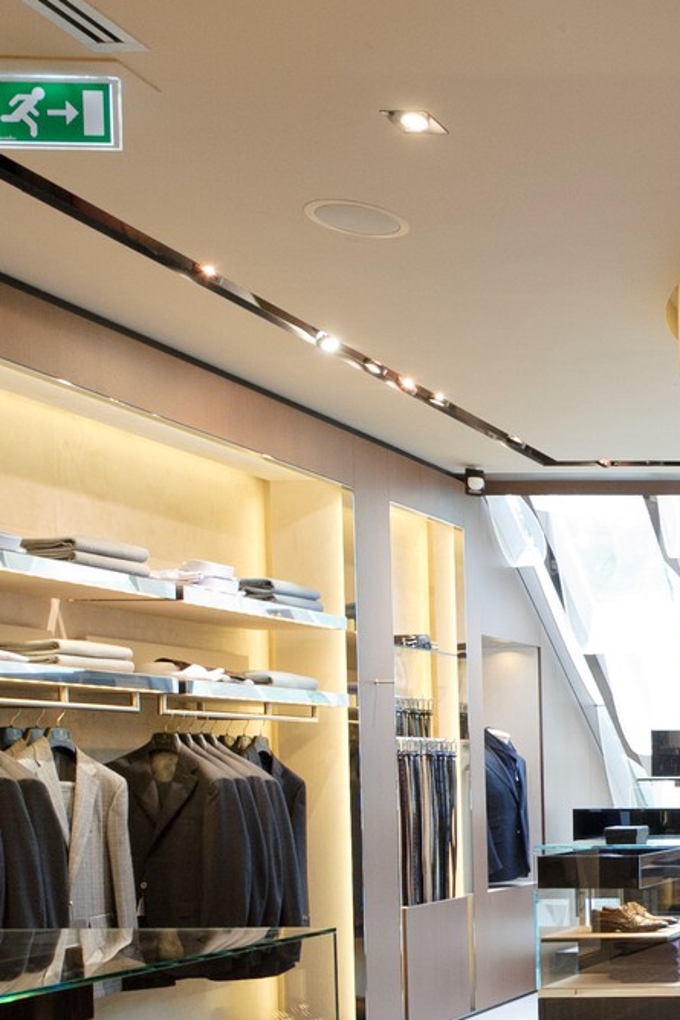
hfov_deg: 21.8
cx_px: 1137
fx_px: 1303
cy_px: 825
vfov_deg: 40.8
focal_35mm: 46
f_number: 8
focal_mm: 15
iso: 1250
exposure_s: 1/40
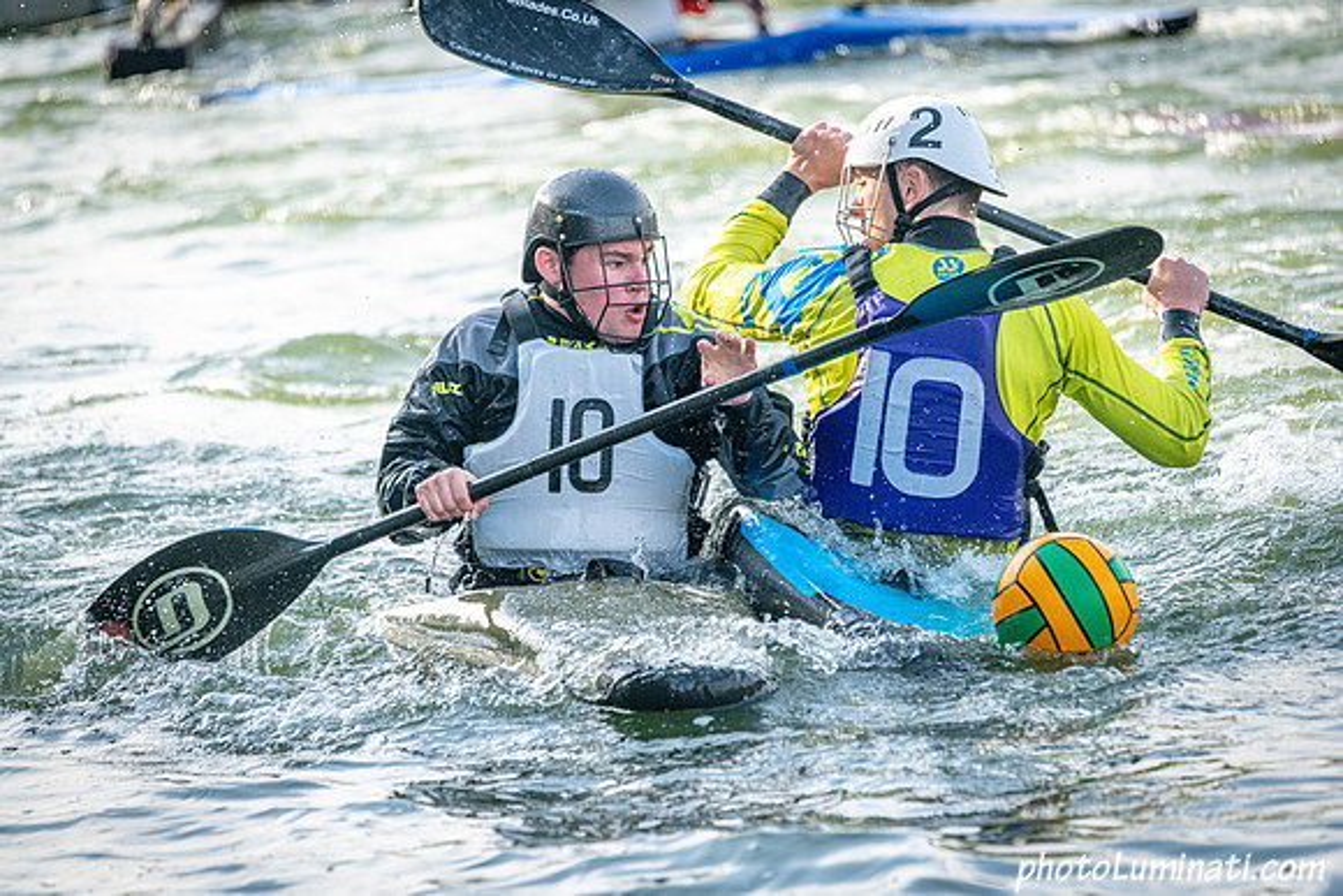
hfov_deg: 6.2
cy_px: 448
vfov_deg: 4.2
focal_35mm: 330
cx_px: 672
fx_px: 12313
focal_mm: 330
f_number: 6.3
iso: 2500
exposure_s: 1/3200
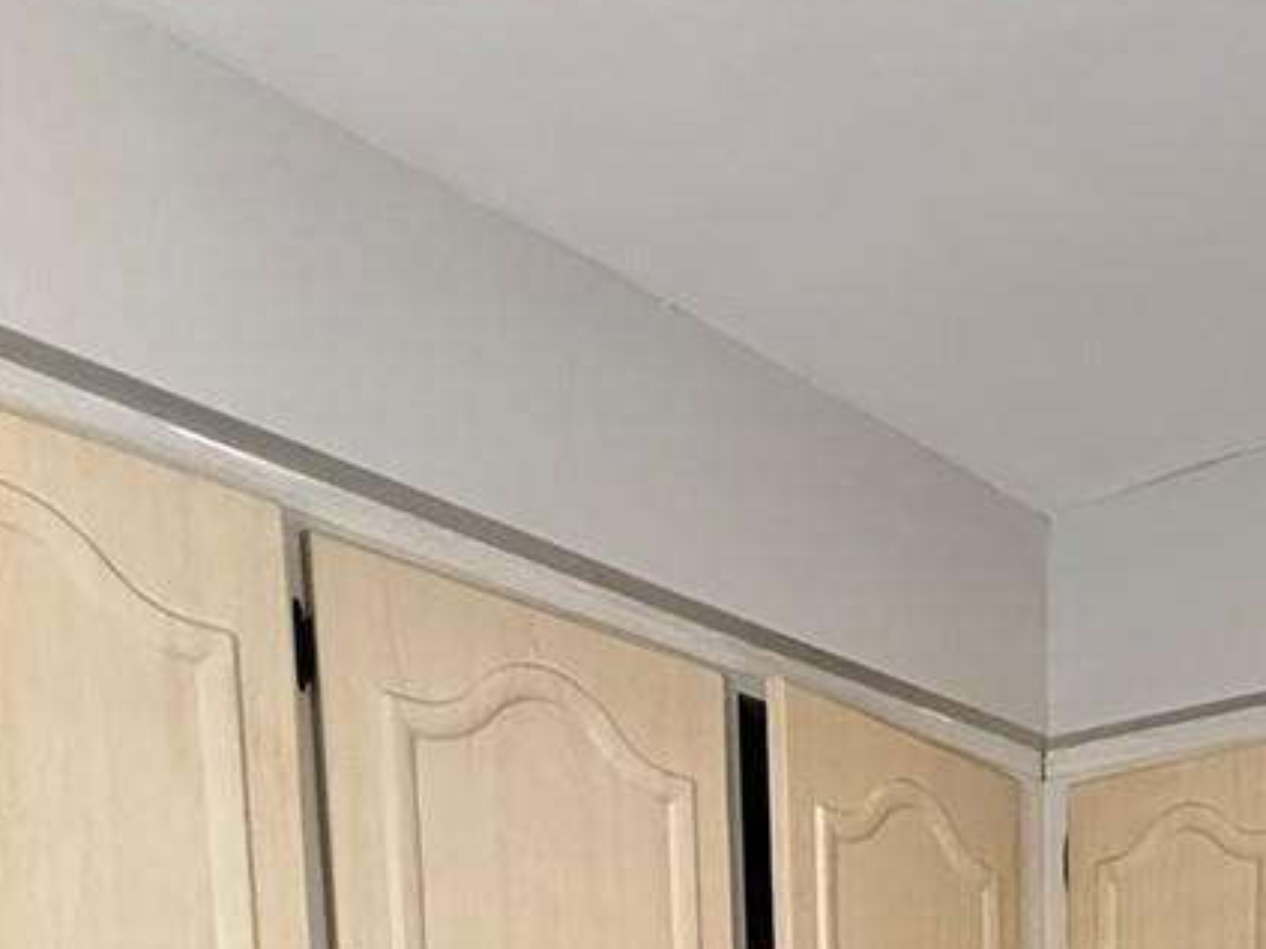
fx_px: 1938
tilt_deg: -9.8
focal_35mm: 53
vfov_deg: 20.4
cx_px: 1128
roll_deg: -0.4
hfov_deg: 34.3
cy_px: 1659
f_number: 2.2
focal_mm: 2.22
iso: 640
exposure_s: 1/60
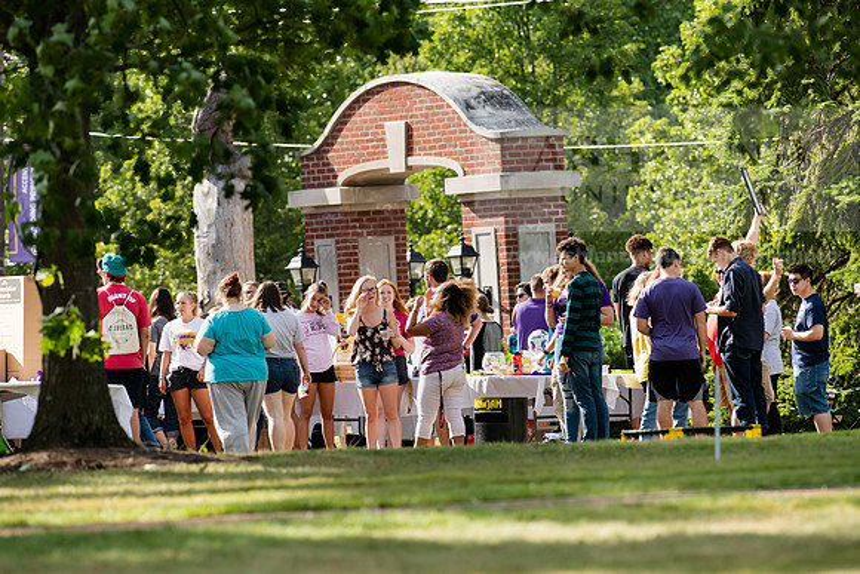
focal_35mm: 300
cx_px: 430
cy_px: 287
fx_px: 7168
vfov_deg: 4.6
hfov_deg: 6.9
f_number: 5.6
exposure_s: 1/500
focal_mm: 300
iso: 320
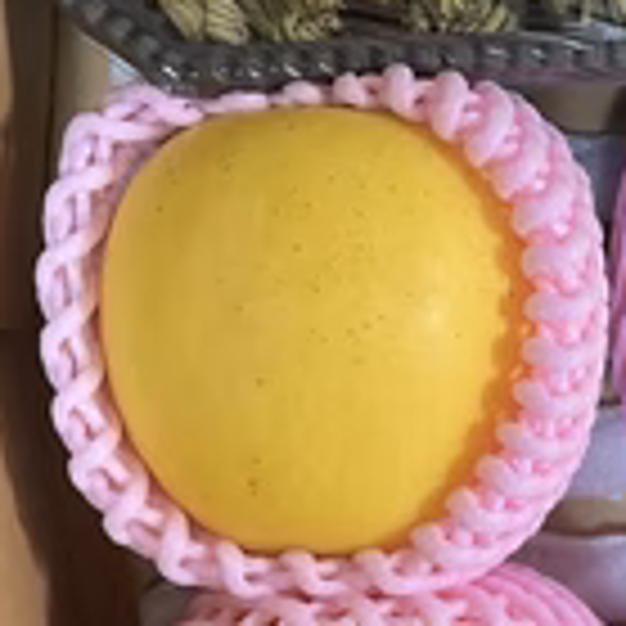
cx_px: 603
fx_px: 1350
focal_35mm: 66
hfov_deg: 25.0
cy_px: 329
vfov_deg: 26.1
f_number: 1.6
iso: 125
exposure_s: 1/52
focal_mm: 5.1
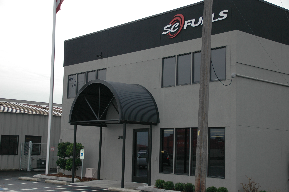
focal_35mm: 57
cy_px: 96
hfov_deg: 35.1
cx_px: 144
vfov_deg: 23.7
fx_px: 457
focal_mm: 38
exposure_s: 1/250
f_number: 4.5
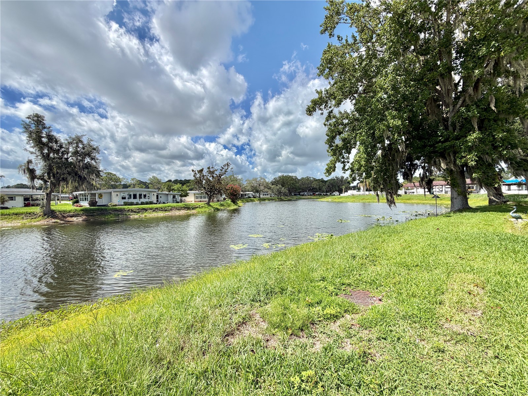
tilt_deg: -2.6
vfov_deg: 85.7
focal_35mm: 14
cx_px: 264
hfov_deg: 102.1
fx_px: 214
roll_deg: +4.5
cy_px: 198
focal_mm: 2.22
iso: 20
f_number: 2.2
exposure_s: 1/864
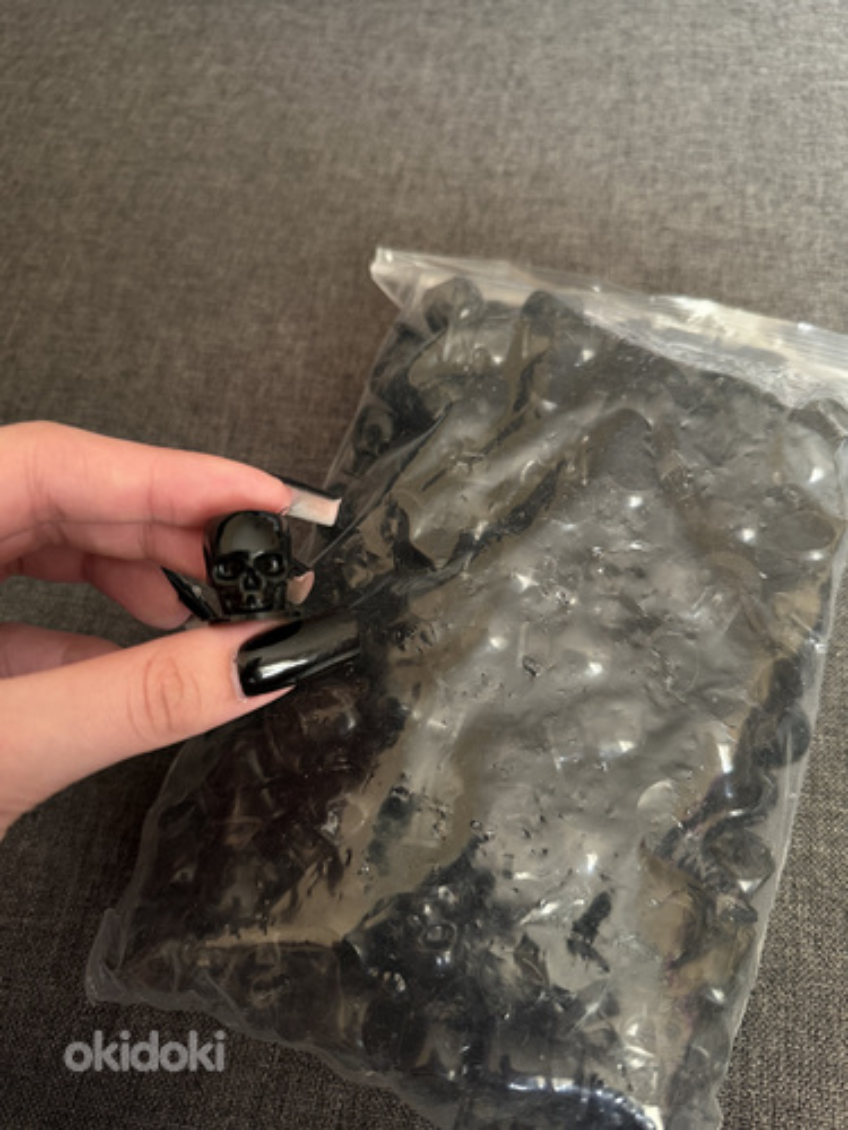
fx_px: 784
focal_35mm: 24
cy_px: 565
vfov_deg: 71.6
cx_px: 424
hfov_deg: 56.8
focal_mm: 6.76
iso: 320
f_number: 1.78
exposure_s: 1/60
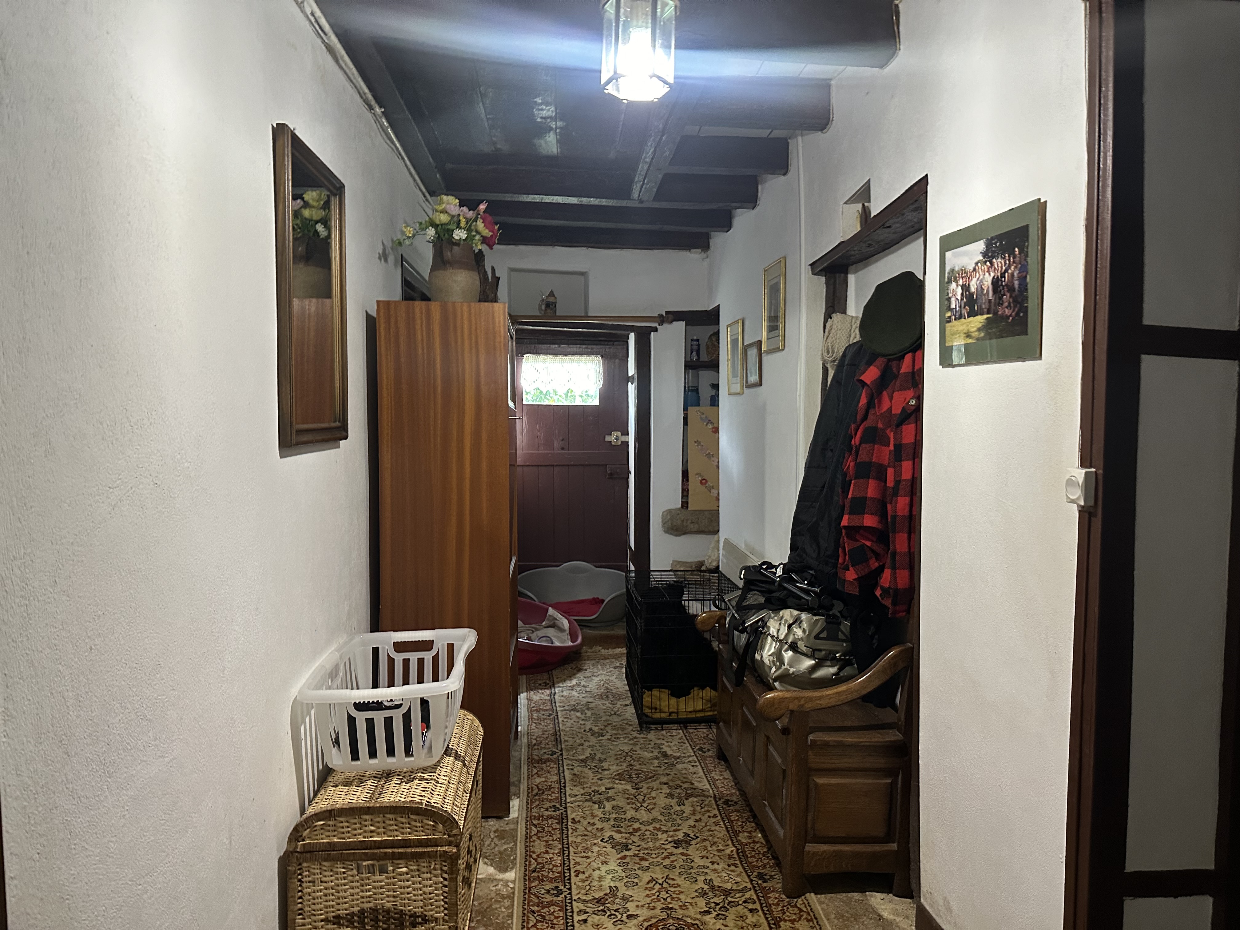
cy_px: 465
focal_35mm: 24
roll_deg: +2.5
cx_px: 620
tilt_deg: -1.9
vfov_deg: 56.8
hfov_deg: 71.6
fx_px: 860
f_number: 1.78
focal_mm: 6.86
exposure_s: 1/50
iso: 400
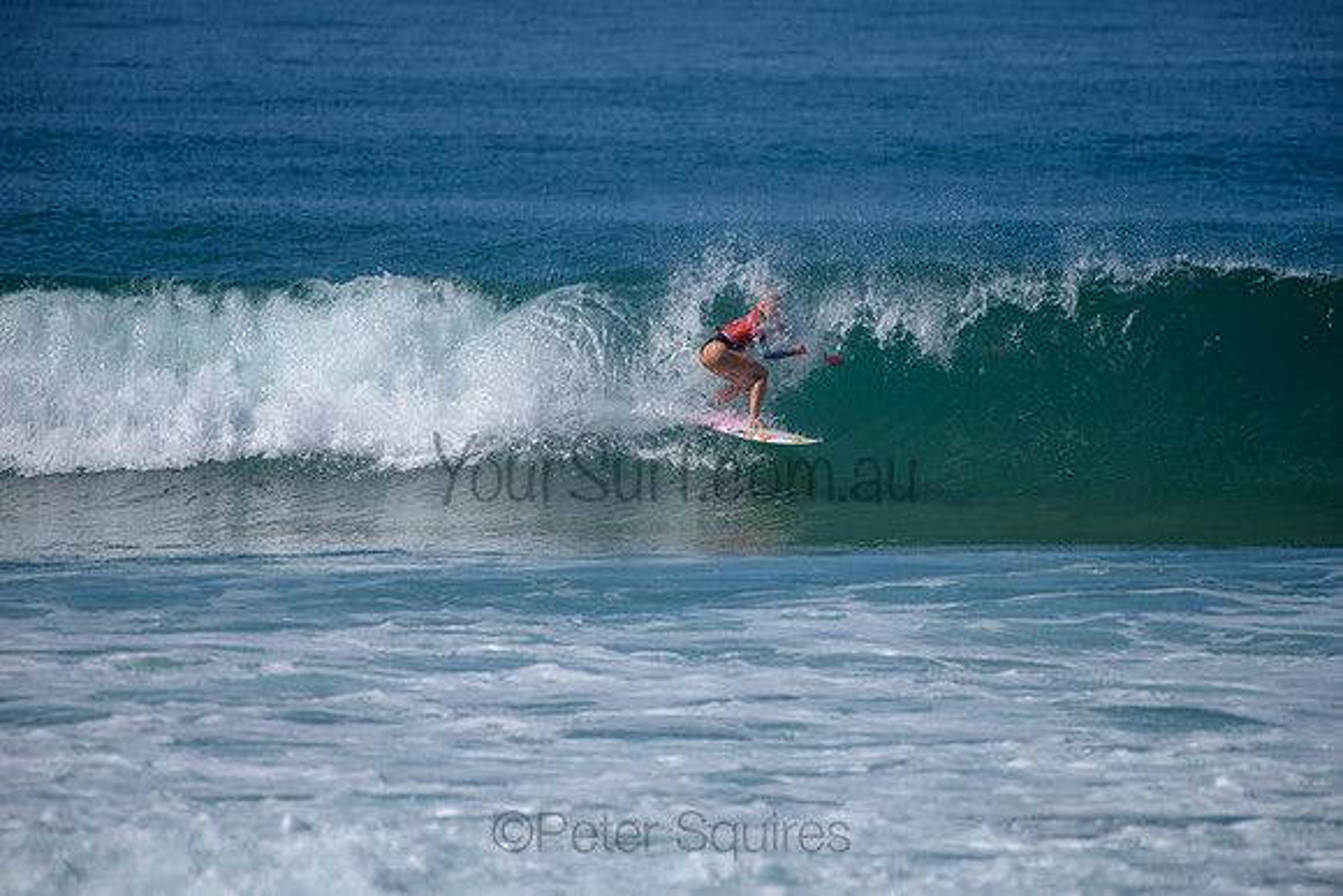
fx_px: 18656
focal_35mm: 500
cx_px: 672
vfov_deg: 2.8
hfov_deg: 4.1
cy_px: 448
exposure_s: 1/2000
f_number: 5.6
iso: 140
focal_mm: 500
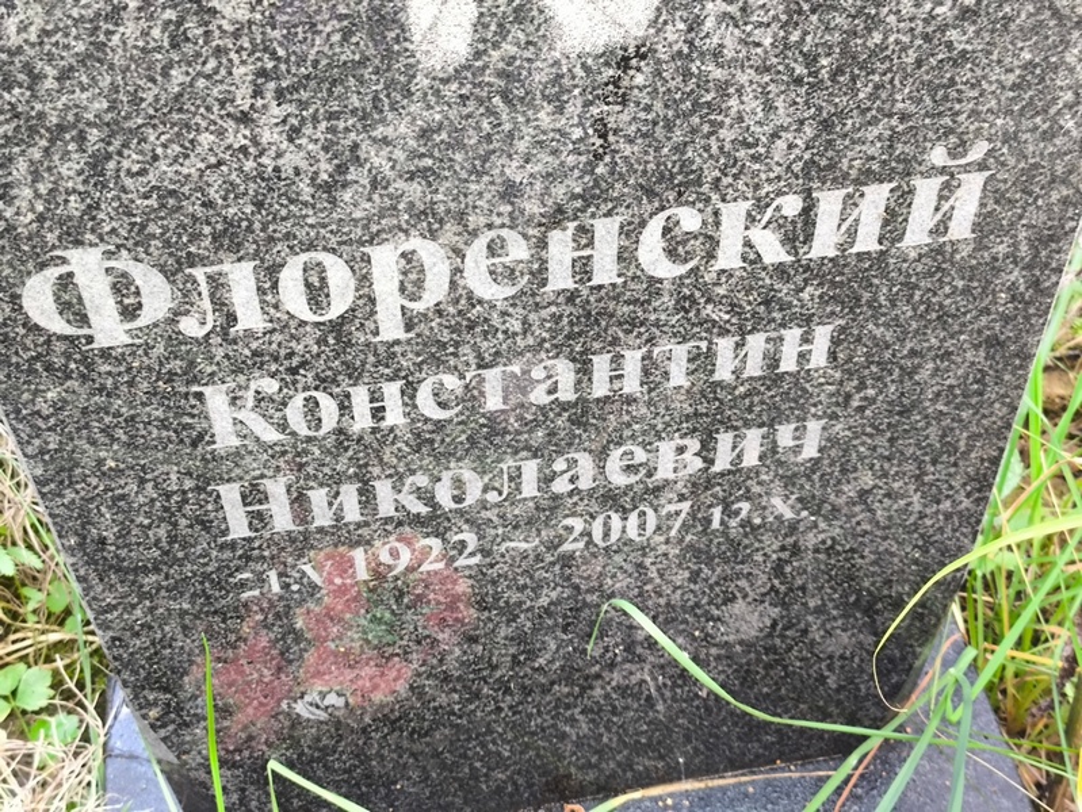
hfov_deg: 38.2
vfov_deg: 29.1
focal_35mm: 50
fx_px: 1564
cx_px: 541
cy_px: 406
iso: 250
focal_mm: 4.71
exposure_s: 1/60
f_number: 1.7
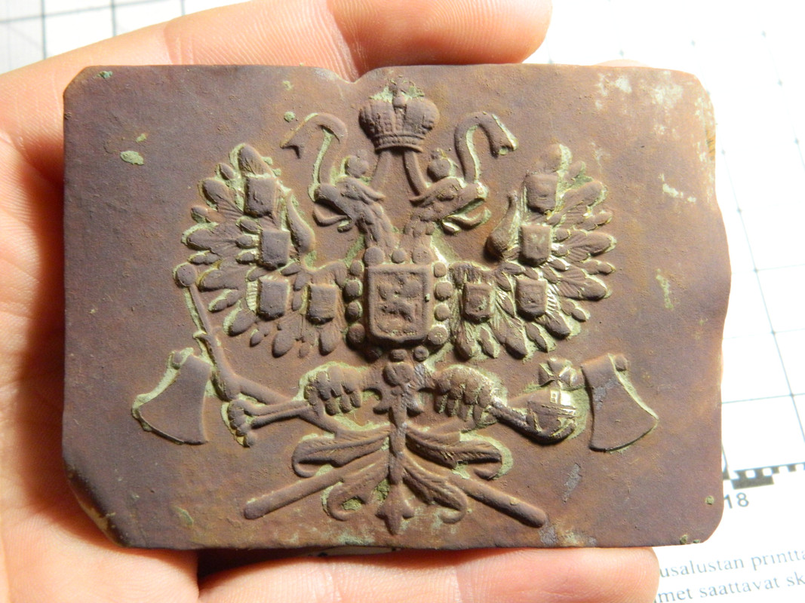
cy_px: 302
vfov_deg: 17.6
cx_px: 402
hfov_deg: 23.3
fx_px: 1953
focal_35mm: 84
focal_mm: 15.1
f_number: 4.2
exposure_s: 1/25
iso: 400
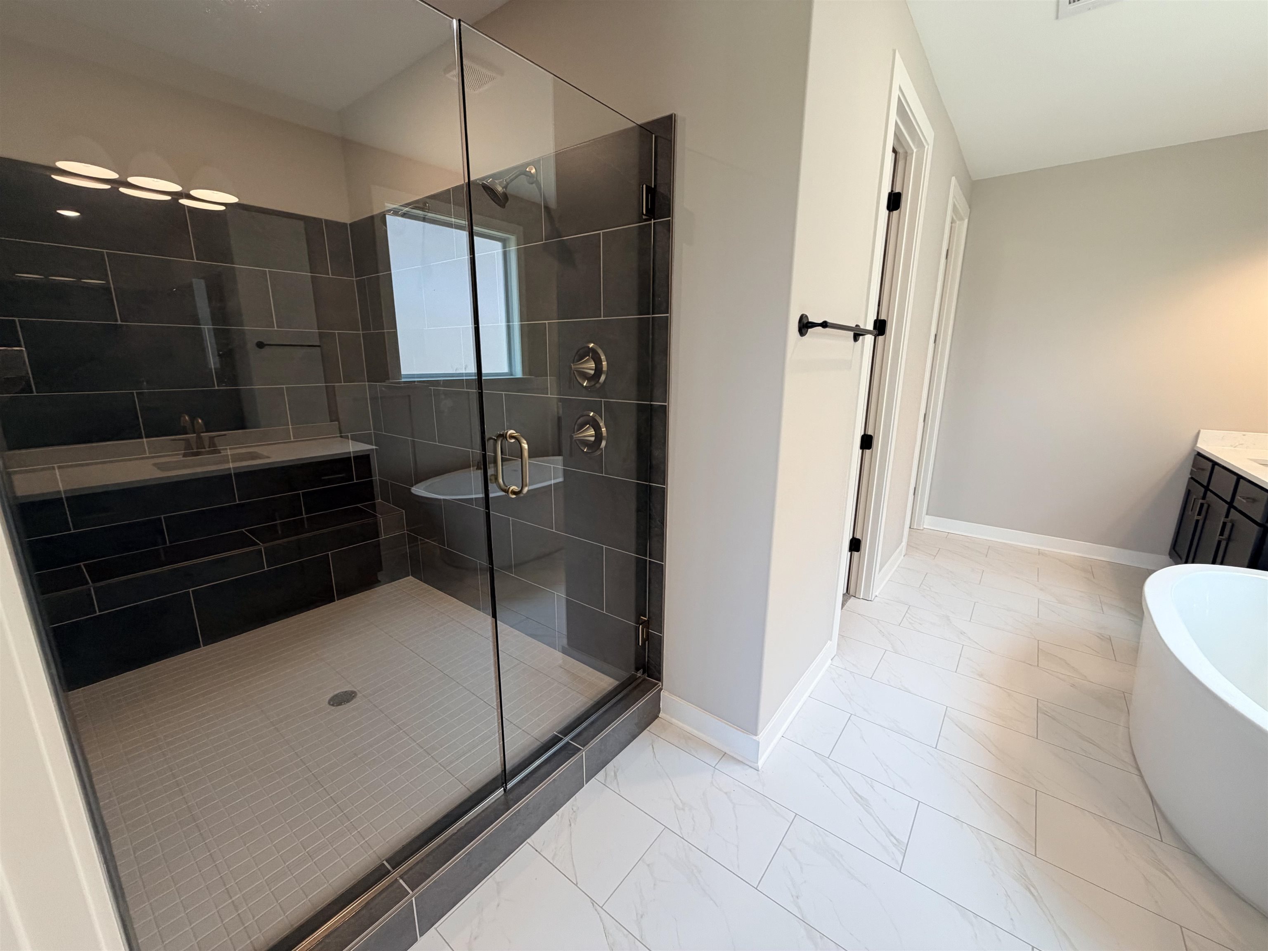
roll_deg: +0.2
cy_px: 476
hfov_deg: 102.1
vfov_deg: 85.7
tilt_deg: -12.9
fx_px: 513
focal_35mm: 14
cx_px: 634
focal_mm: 2.22
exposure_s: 1/120
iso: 160
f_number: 2.2
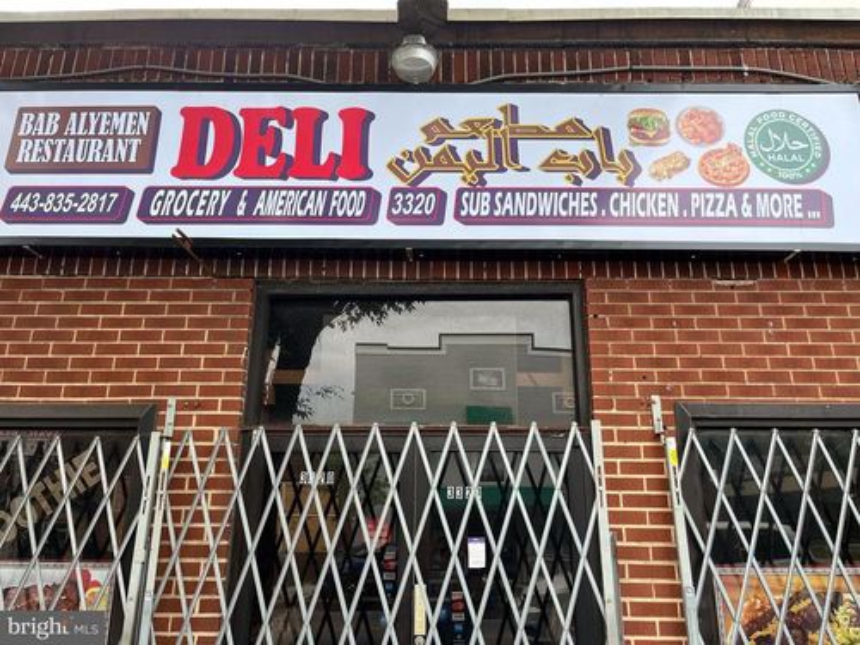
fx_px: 646
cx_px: 430
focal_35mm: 26
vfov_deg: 53.1
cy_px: 322
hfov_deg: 67.3
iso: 50
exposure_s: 1/580
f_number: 1.6
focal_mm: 5.1
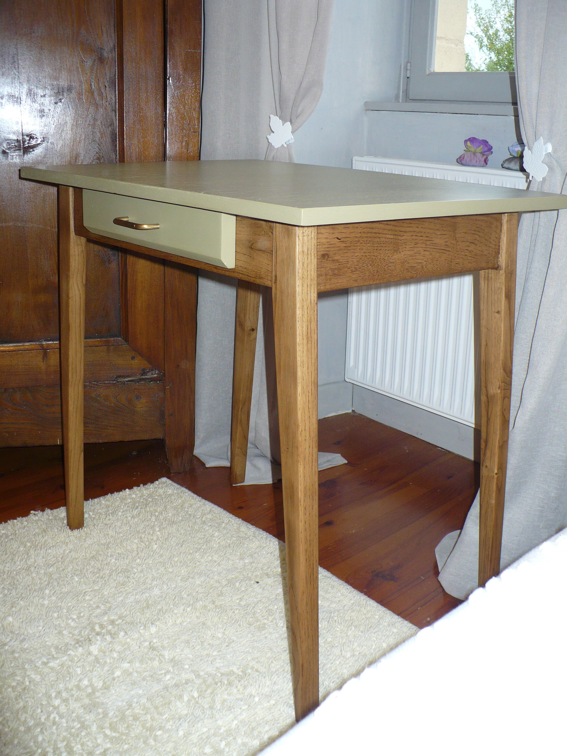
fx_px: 808
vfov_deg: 50.1
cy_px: 378
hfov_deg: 38.7
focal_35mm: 37
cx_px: 284
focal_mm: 6.1
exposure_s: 1/30
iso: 125
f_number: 2.8
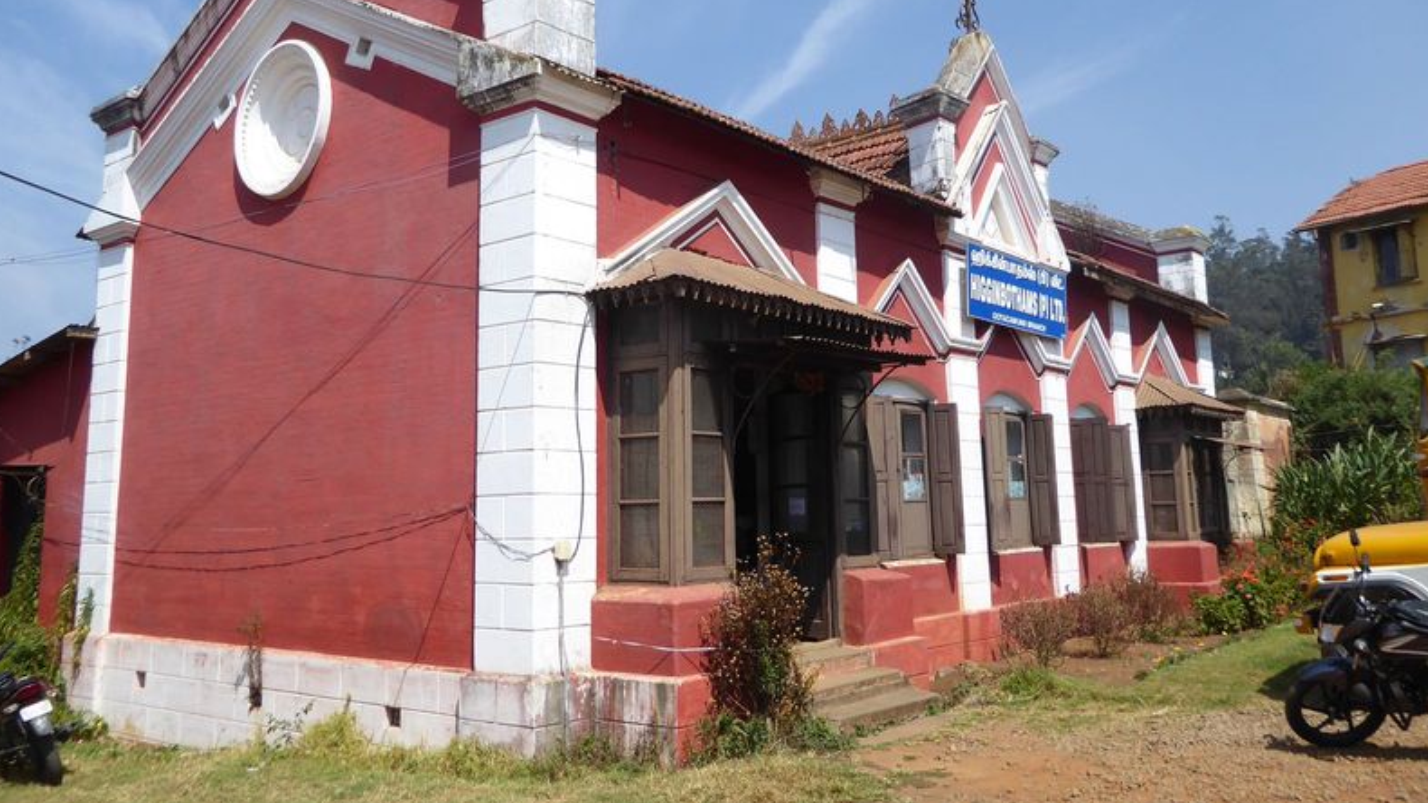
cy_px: 331
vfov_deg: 36.6
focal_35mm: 32
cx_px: 710
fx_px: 1211
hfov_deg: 61.0
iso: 80
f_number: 3.5
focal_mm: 5
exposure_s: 1/800
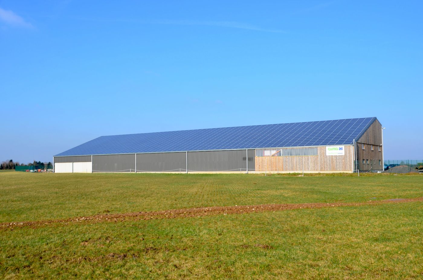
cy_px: 140
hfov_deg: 51.4
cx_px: 212
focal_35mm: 38
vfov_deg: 35.3
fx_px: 440
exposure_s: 1/125
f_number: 11
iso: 100
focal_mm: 25
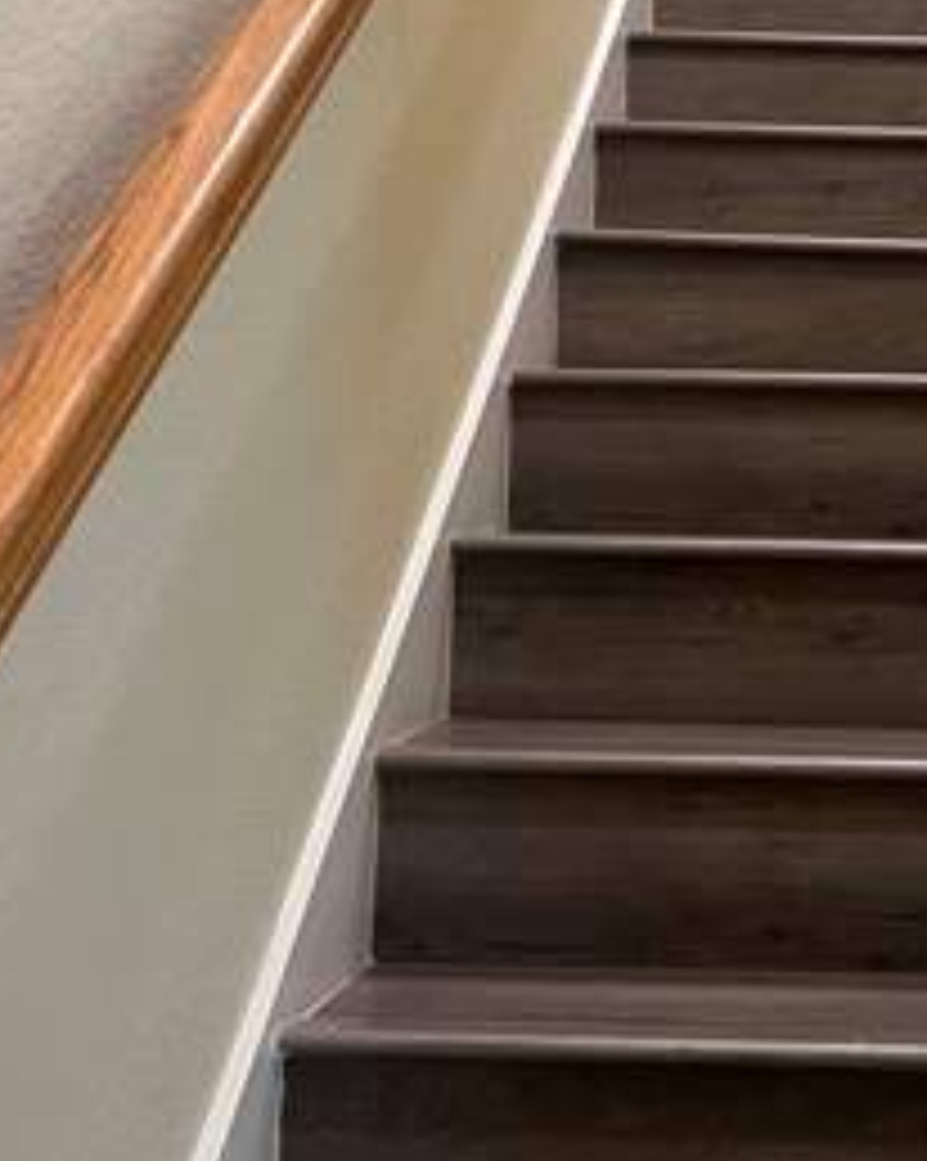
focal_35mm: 63
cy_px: 324
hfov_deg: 23.1
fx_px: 2163
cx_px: 954
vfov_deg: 29.7
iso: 400
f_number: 1.5
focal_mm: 5.7
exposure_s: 1/40
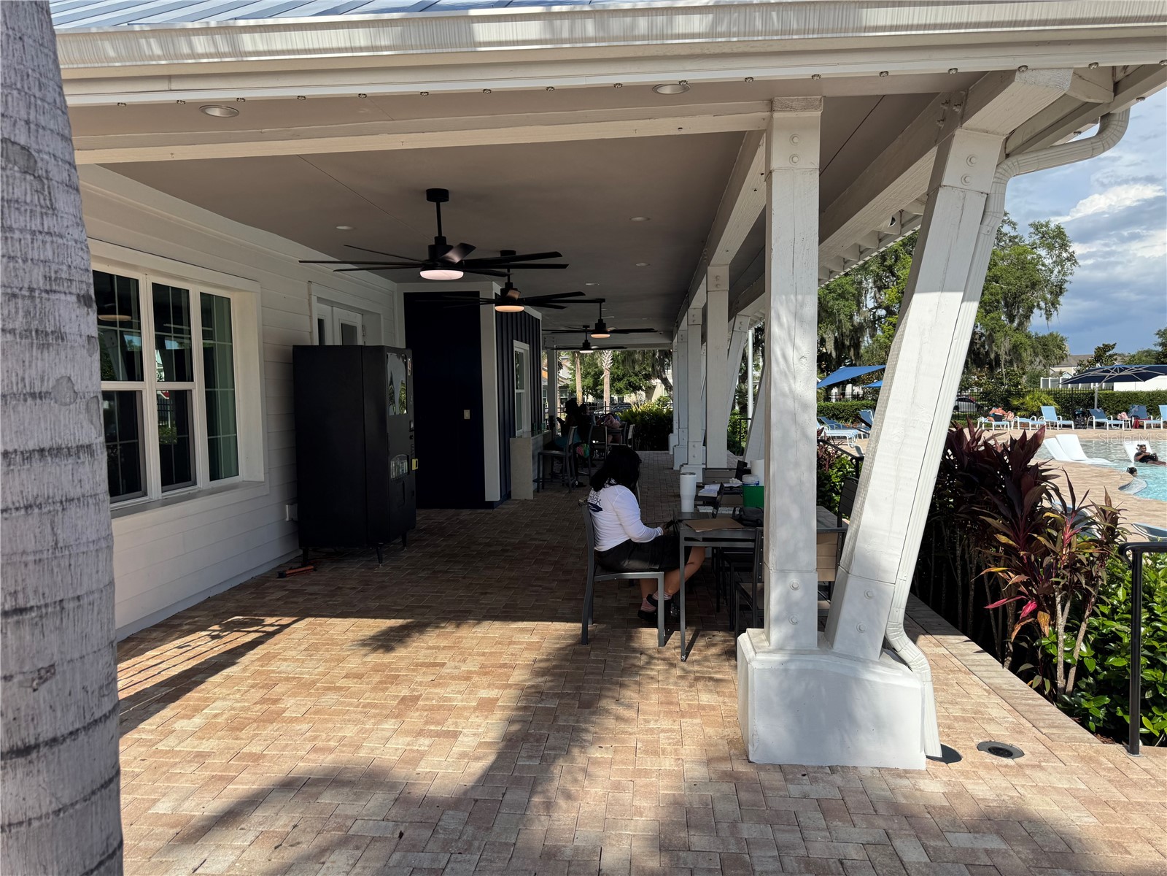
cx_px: 584
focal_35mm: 24
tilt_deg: -3.8
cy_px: 438
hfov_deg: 71.6
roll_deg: +1.3
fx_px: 809
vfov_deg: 56.8
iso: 80
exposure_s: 1/3802
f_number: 1.78
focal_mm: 6.76
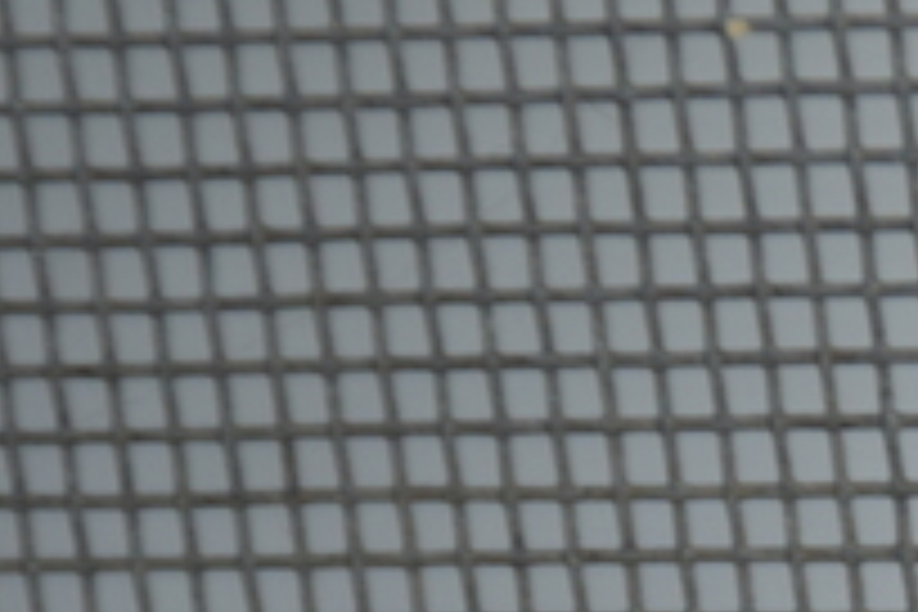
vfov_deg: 1.6
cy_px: 981
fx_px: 21954
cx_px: 1800
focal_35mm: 861
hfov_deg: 2.4
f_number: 5.6
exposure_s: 1/60
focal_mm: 122
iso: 400
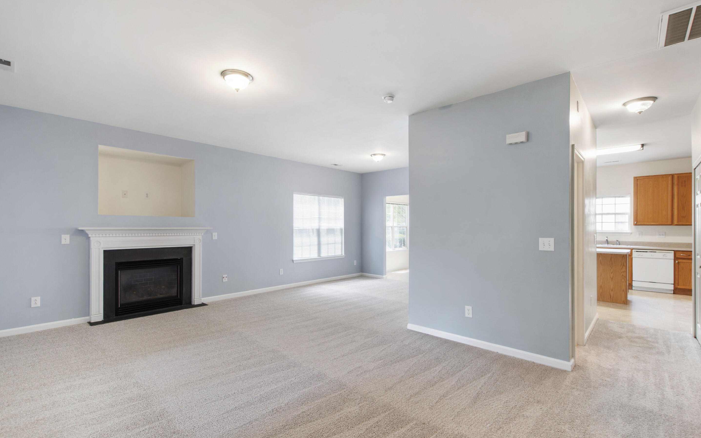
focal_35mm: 16
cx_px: 355
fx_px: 306
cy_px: 228
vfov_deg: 71.2
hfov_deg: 97.8
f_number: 8
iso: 100
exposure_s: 1/1.25
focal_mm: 10
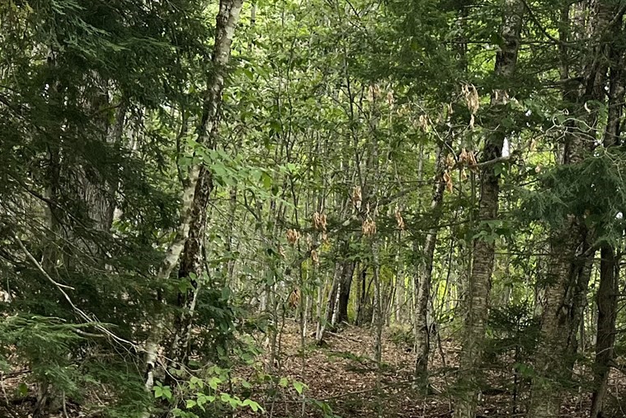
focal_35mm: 73
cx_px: 494
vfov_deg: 17.2
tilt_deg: -1.9
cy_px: 595
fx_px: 1269
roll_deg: -2.1
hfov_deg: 27.2
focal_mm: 5.7
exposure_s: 1/103
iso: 125
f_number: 1.5
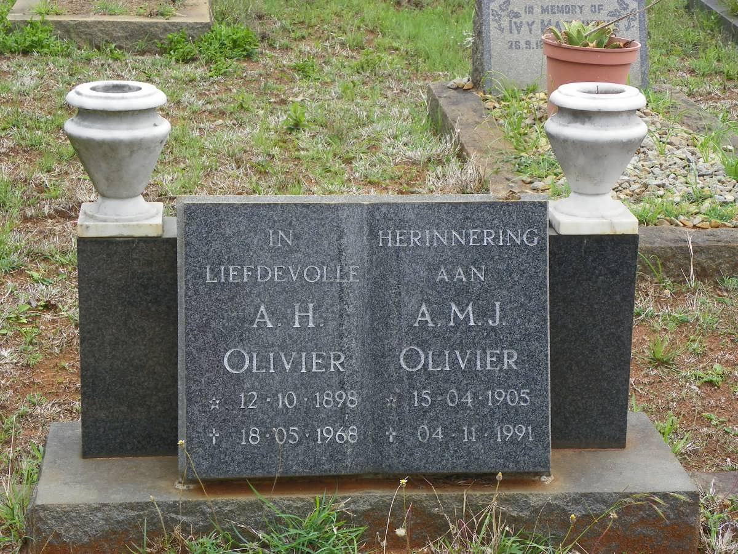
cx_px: 369
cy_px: 277
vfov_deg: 17.4
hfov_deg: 23.0
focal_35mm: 85
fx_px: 1812
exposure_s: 1/200
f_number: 4.5
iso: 64
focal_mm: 15.1
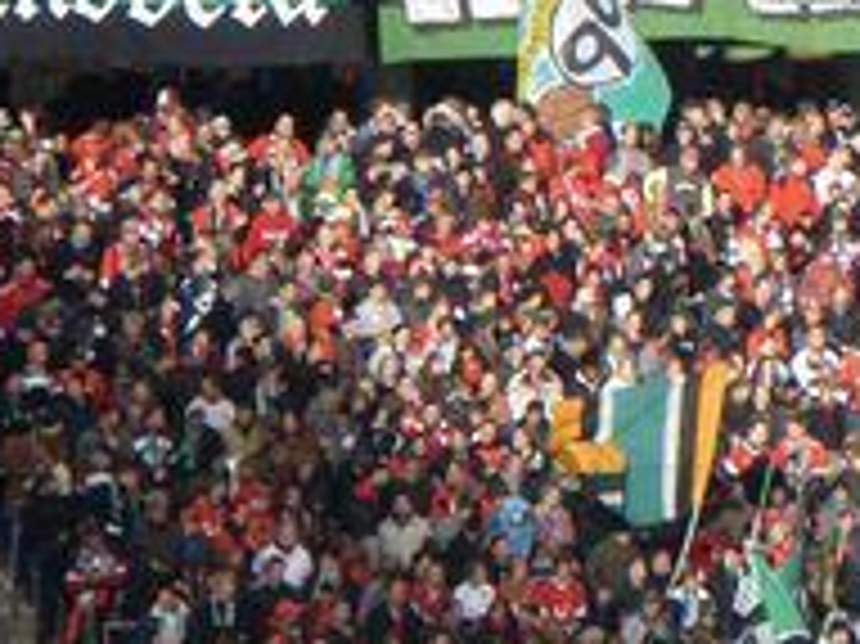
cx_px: 1258
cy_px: -277
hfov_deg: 2.9
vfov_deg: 2.2
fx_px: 16908
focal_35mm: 681
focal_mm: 37.9
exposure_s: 1/200
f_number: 4.8
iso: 160
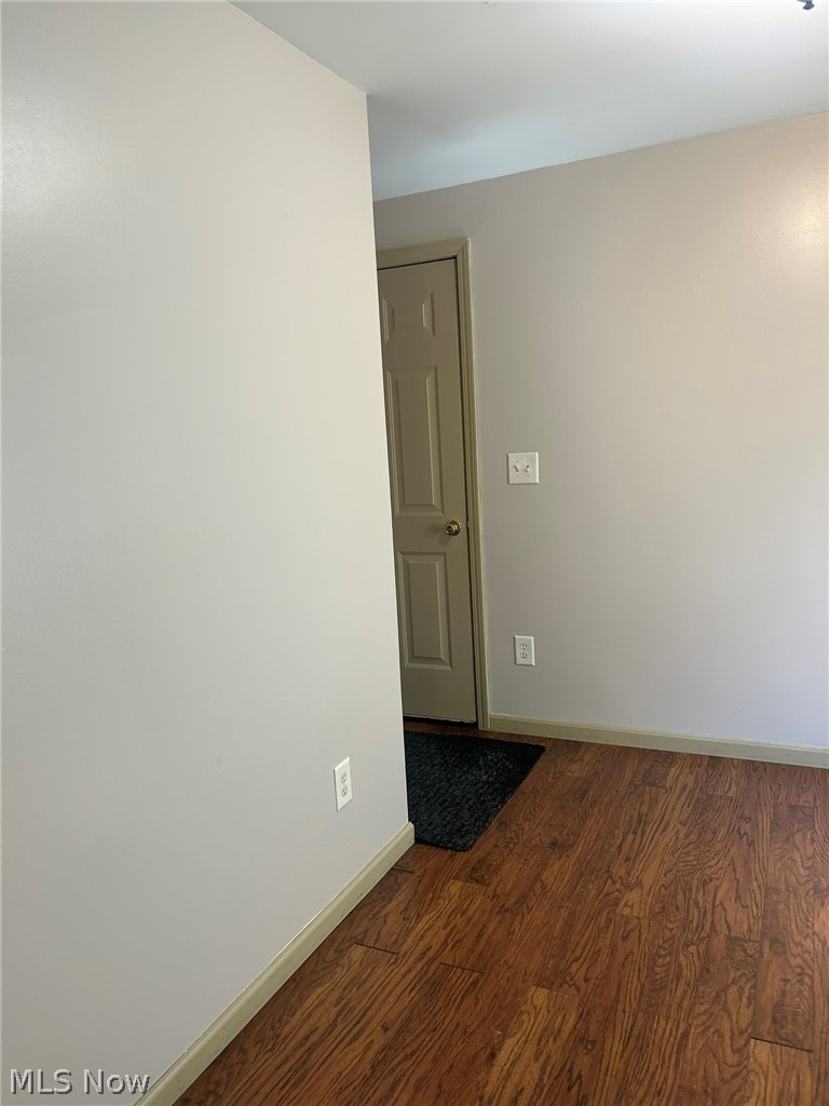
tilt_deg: -7.0
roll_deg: +3.7
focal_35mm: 26
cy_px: 553
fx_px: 830
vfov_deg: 67.3
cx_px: 414
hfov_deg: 53.1
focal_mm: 5.7
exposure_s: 1/120
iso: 125
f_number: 1.5
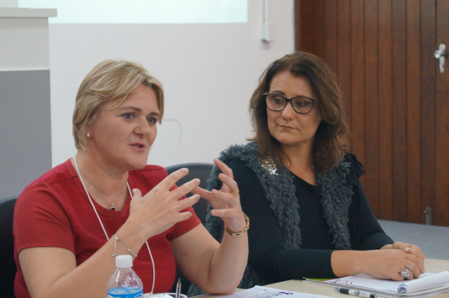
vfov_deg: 16.5
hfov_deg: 24.6
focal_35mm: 82
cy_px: 149
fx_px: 1028
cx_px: 224
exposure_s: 1/160
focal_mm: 55
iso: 2000
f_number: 5.6
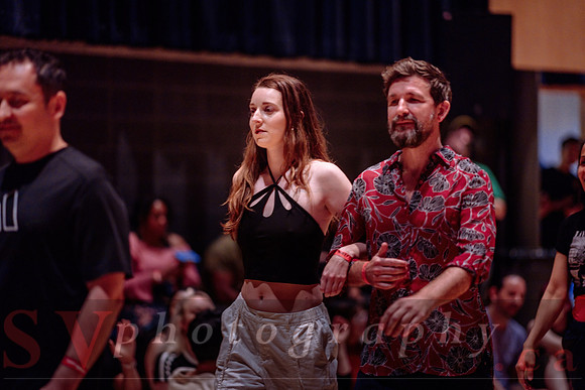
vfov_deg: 13.0
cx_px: 292
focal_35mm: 105
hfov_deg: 19.5
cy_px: 195
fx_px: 1707
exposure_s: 1/250
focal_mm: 105
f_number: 1.4
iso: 2000
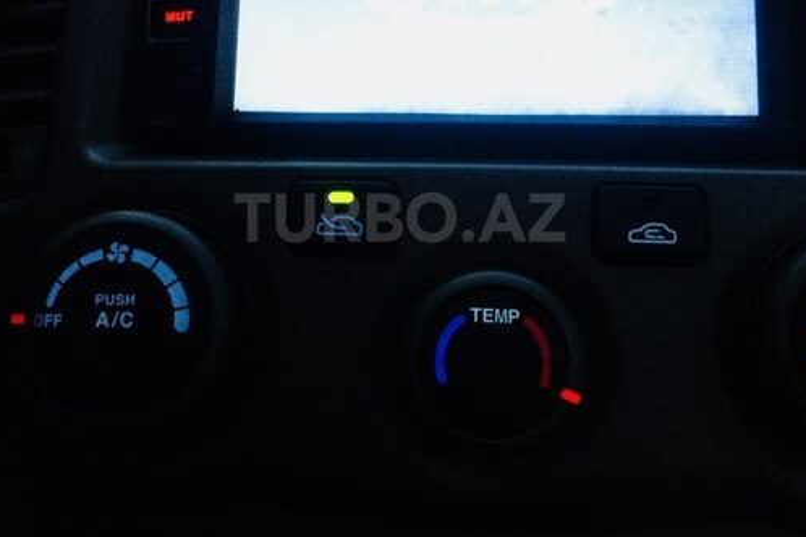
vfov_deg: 33.3
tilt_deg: -12.0
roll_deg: -2.5
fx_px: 895
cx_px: 400
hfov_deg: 48.5
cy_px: 218
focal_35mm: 40
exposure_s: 1/33
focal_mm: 4.15
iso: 320
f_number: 2.2
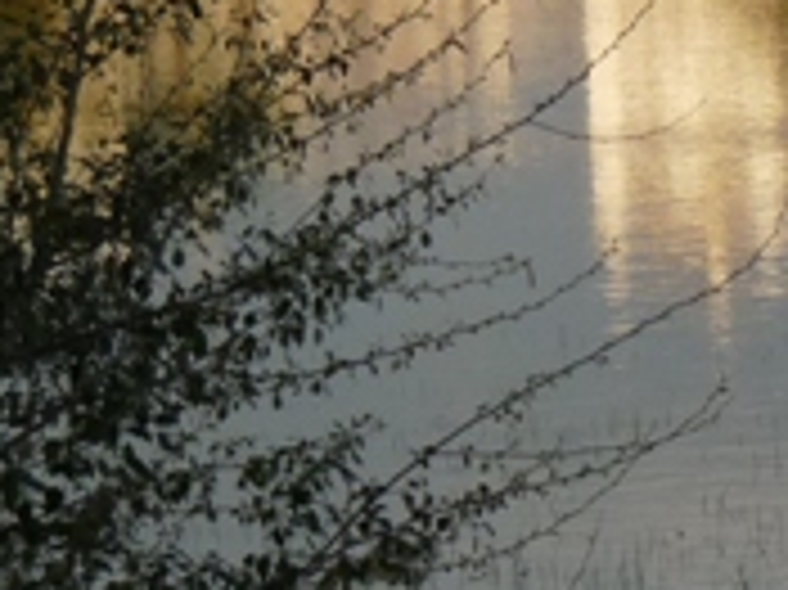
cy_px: -378
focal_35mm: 612
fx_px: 13922
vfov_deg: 2.4
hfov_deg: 3.2
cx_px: 1608
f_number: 5.6
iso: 100
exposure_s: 1/250
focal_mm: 23.7
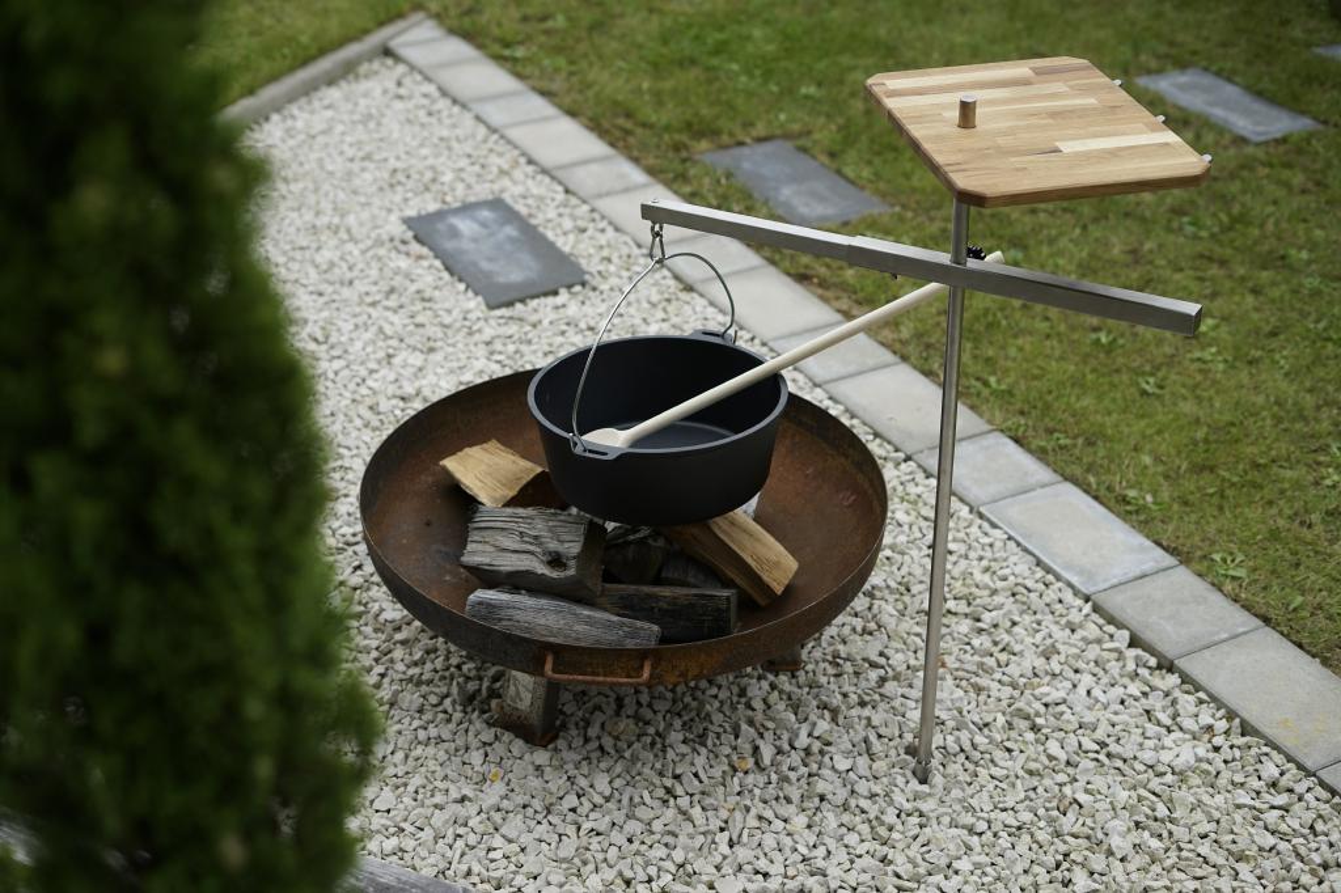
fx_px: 1862
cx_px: 670
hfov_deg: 39.6
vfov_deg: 27.0
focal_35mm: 50
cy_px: 446
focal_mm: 50
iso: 100
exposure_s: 1/500
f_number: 2.8
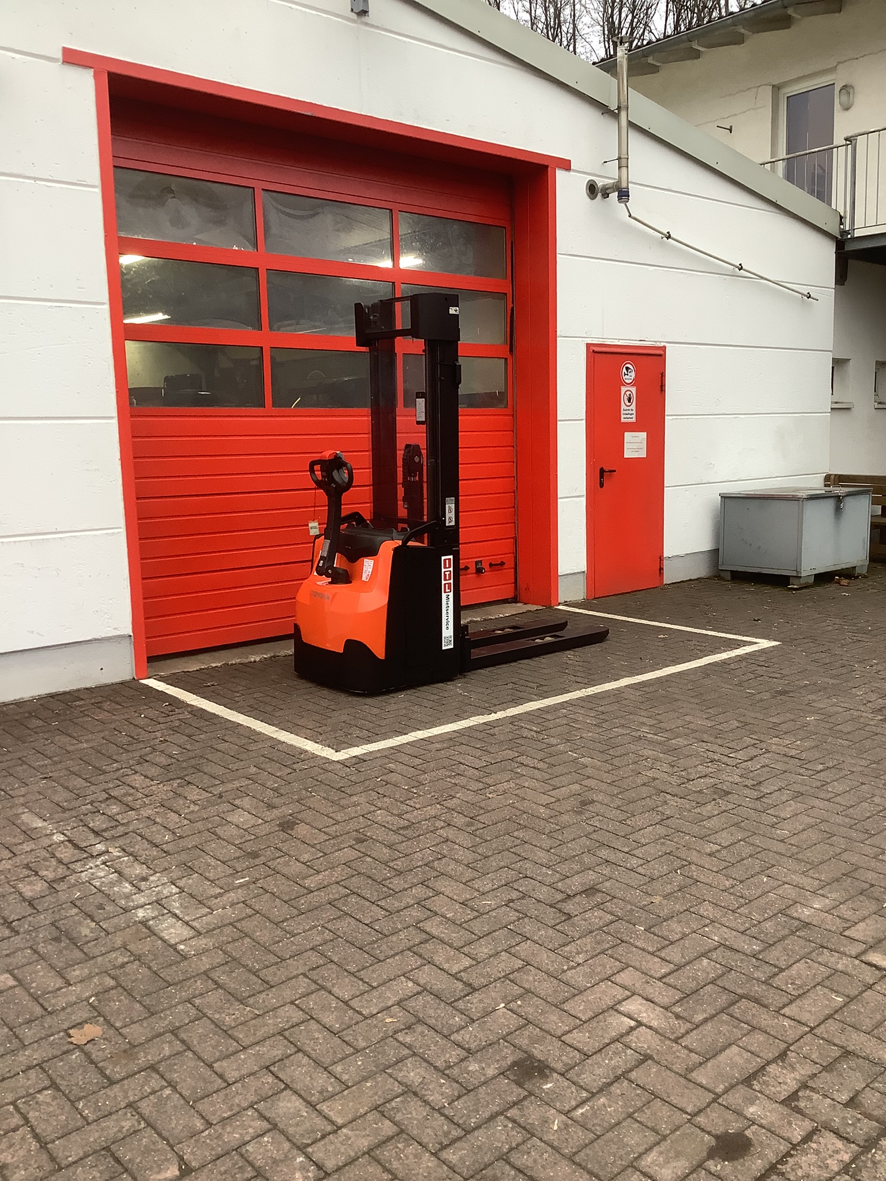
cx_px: 443
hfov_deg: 45.4
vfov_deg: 58.4
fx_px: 1058
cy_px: 590
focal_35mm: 31
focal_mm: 3.3
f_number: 2.4
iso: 64
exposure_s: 1/50
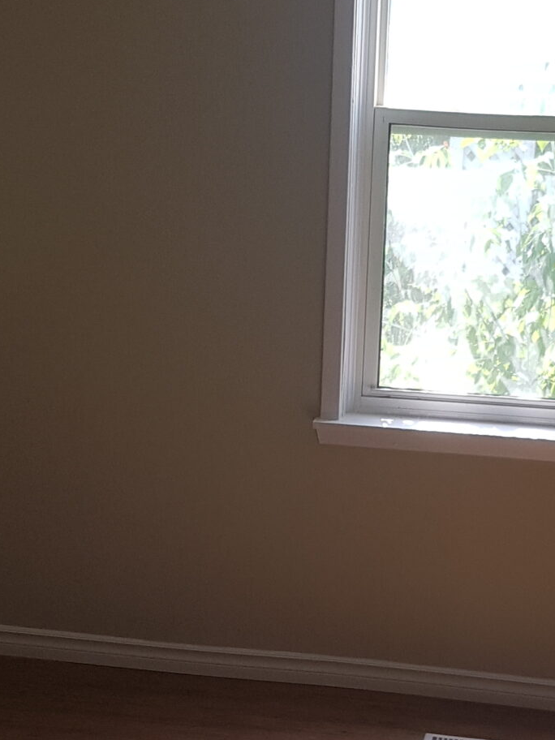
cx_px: 380
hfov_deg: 20.1
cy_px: 514
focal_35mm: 73
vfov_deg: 26.5
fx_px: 1561
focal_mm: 4.2
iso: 50
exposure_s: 1/194
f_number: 1.7
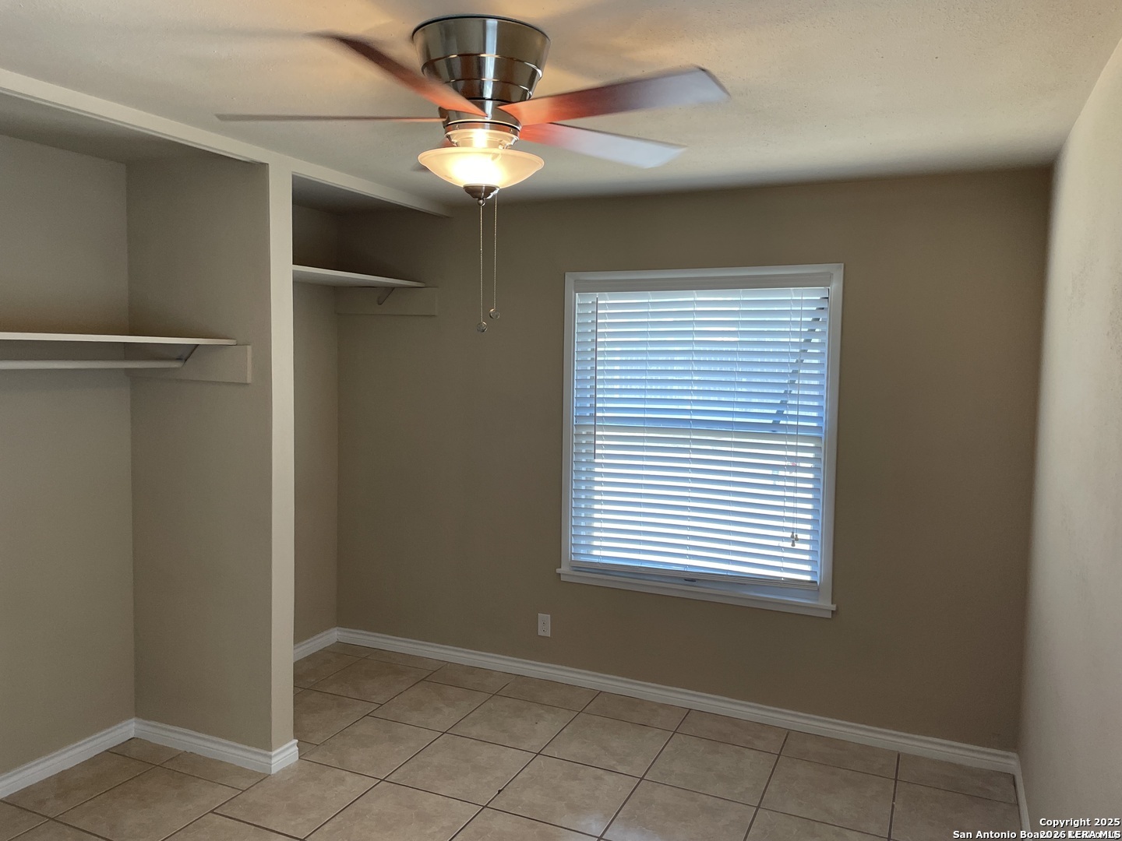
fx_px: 843
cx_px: 561
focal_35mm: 26
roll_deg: -0.8
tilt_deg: -3.5
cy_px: 420
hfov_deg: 67.3
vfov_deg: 53.1
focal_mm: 4.2
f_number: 1.6
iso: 100
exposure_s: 1/120
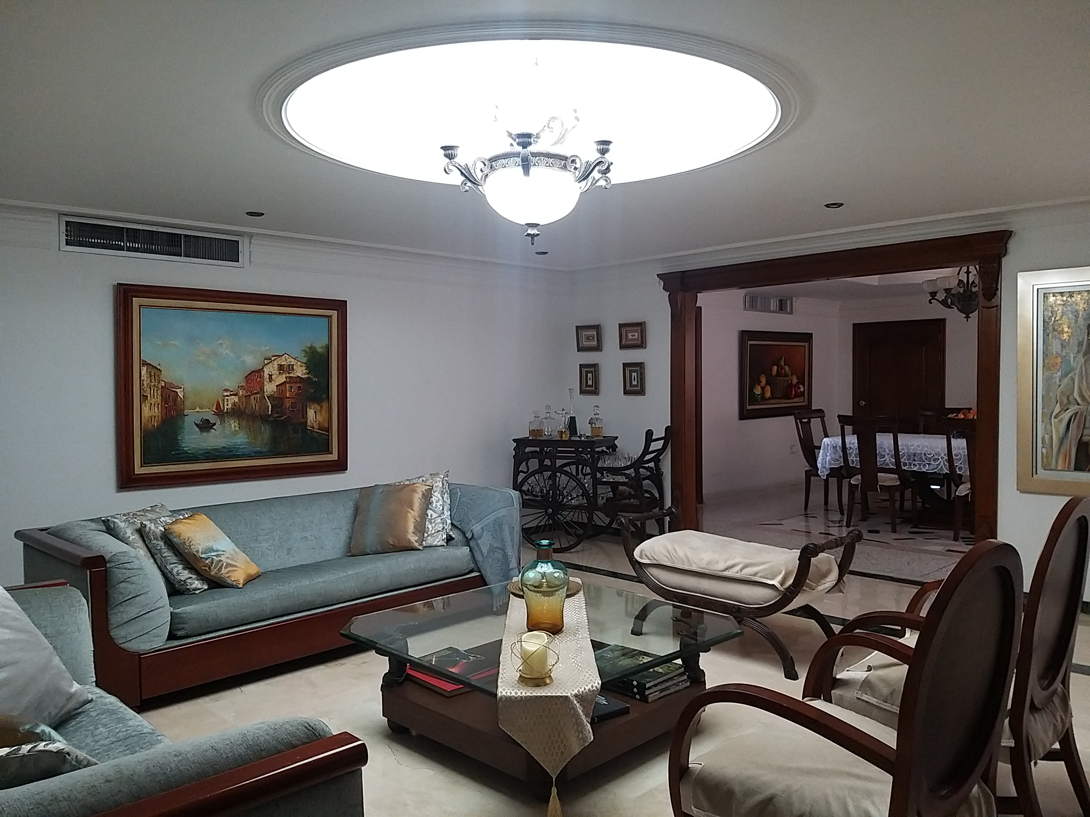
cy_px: 408
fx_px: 850
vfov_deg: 51.4
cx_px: 545
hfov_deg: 65.3
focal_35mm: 27
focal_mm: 3.93
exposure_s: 1/30
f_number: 1.7
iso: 250
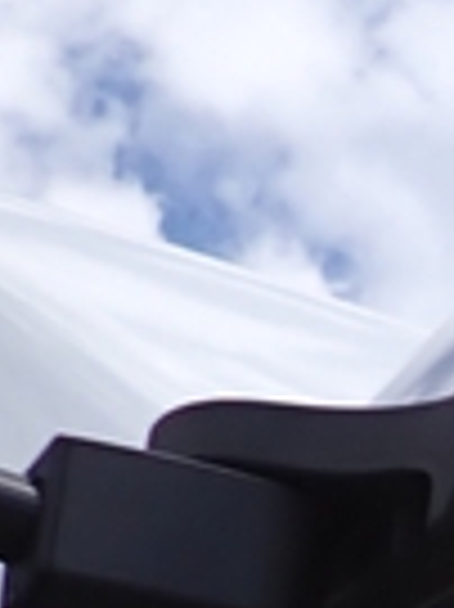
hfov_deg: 6.5
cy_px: 736
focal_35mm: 191
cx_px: 1717
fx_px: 3345
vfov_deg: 10.2
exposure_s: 1/400
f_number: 5.6
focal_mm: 4.5
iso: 100
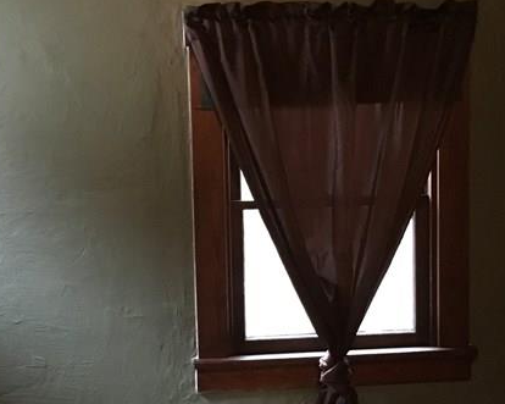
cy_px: 287
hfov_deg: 27.1
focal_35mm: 70
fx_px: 1046
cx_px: 221
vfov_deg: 21.7
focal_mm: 4.15
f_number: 2.2
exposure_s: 1/15
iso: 250
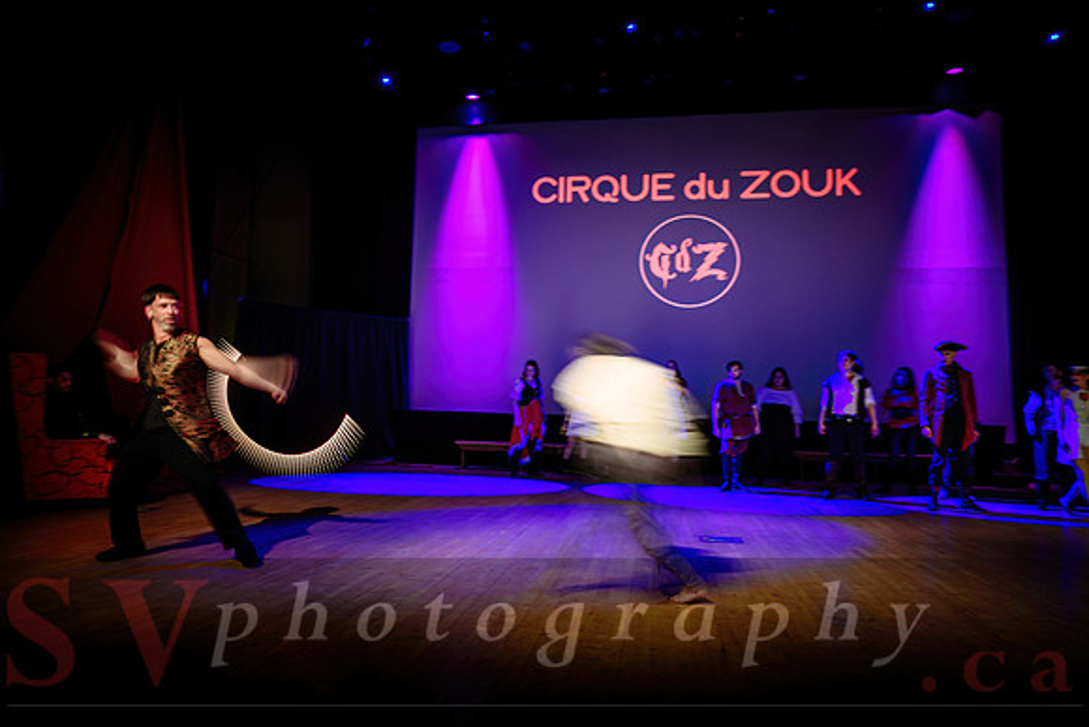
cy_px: 364
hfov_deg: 73.7
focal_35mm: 24
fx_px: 726
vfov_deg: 53.2
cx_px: 544
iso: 64
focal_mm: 24
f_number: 2.8
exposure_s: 1/5
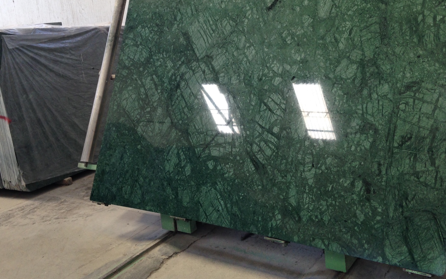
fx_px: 498
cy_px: 88
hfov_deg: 48.2
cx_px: 229
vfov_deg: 31.0
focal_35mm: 41
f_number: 2.4
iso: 50
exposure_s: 1/60
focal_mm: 4.12
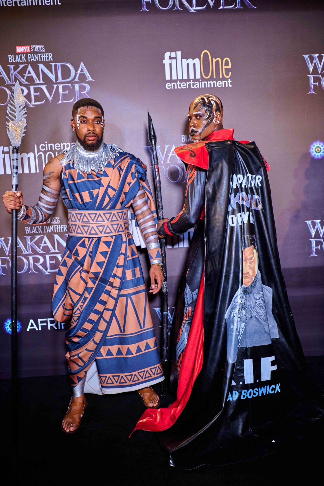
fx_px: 419
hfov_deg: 42.3
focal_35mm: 31
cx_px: 162
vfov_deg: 60.3
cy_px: 243
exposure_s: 1/160
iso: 1600
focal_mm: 31
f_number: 3.2
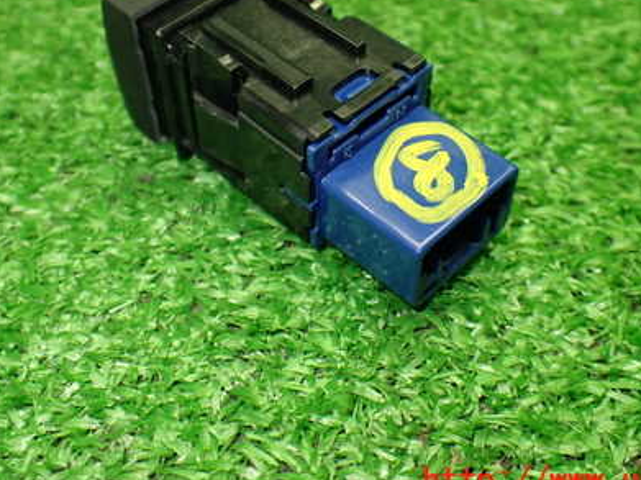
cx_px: 302
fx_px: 852
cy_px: 134
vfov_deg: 31.1
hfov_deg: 41.2
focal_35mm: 46
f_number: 2.3
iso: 500
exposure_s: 1/125
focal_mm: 5.4
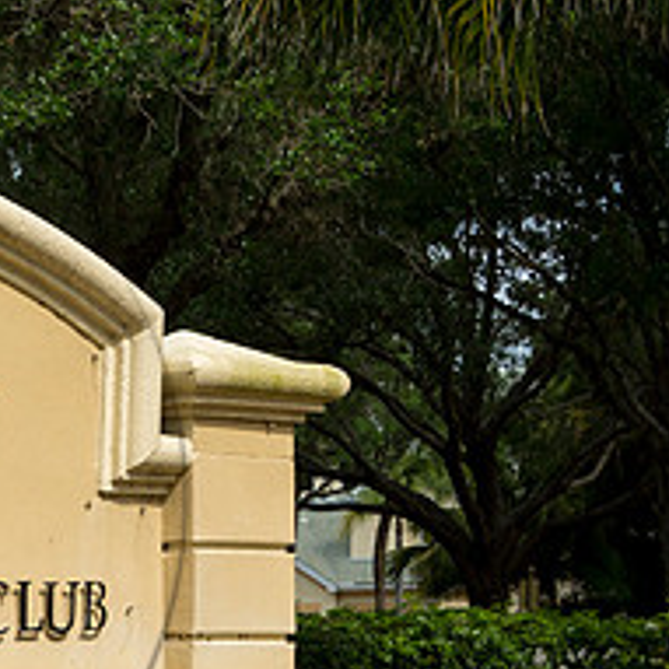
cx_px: -287
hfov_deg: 12.9
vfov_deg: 13.4
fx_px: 2821
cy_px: 660
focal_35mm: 129
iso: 400
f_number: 10
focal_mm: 50
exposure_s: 1/800
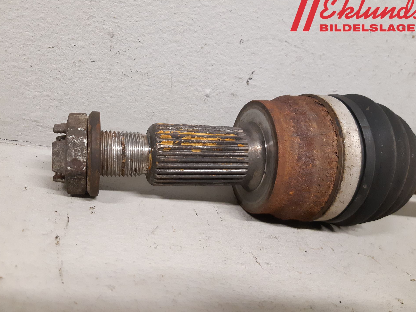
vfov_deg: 49.7
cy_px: 162
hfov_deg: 63.4
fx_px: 336
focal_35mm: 28
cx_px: 201
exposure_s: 1/50
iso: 320
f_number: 1.7
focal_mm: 3.93
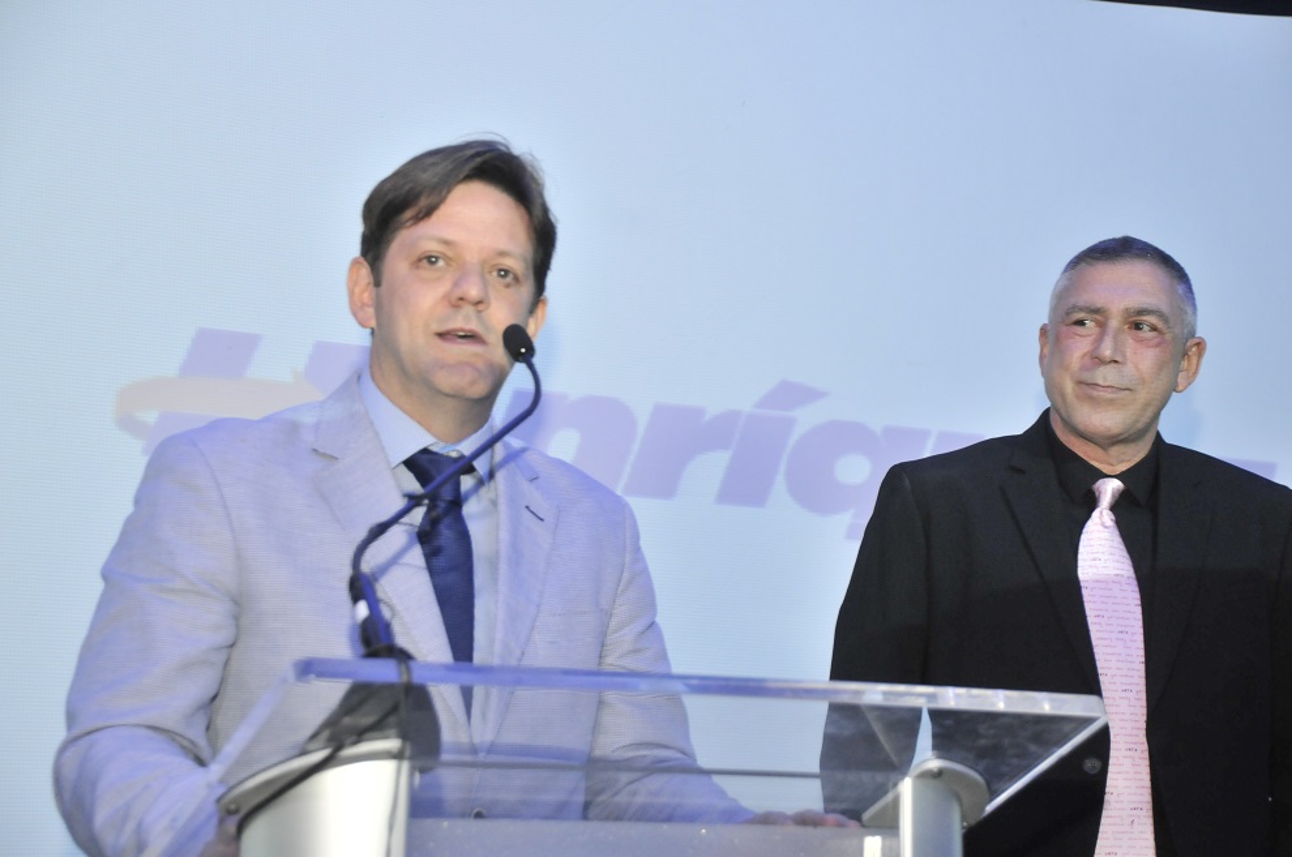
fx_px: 2795
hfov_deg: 26.0
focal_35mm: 78
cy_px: 428
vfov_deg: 17.4
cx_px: 646
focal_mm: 52
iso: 1000
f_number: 5.6
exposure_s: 1/60
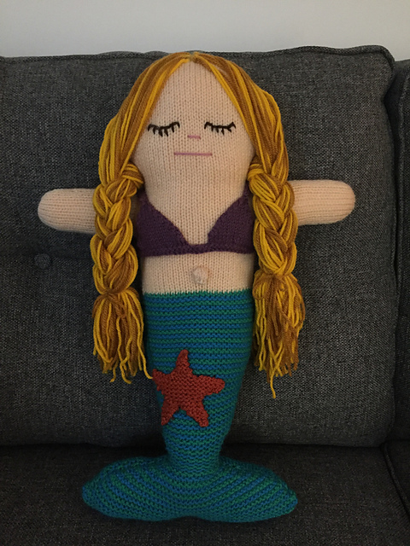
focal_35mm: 29
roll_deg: -0.8
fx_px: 458
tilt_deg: -35.1
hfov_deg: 48.2
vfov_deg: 61.7
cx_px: 205
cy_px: 273
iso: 500
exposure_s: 1/17
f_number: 2.2
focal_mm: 4.15
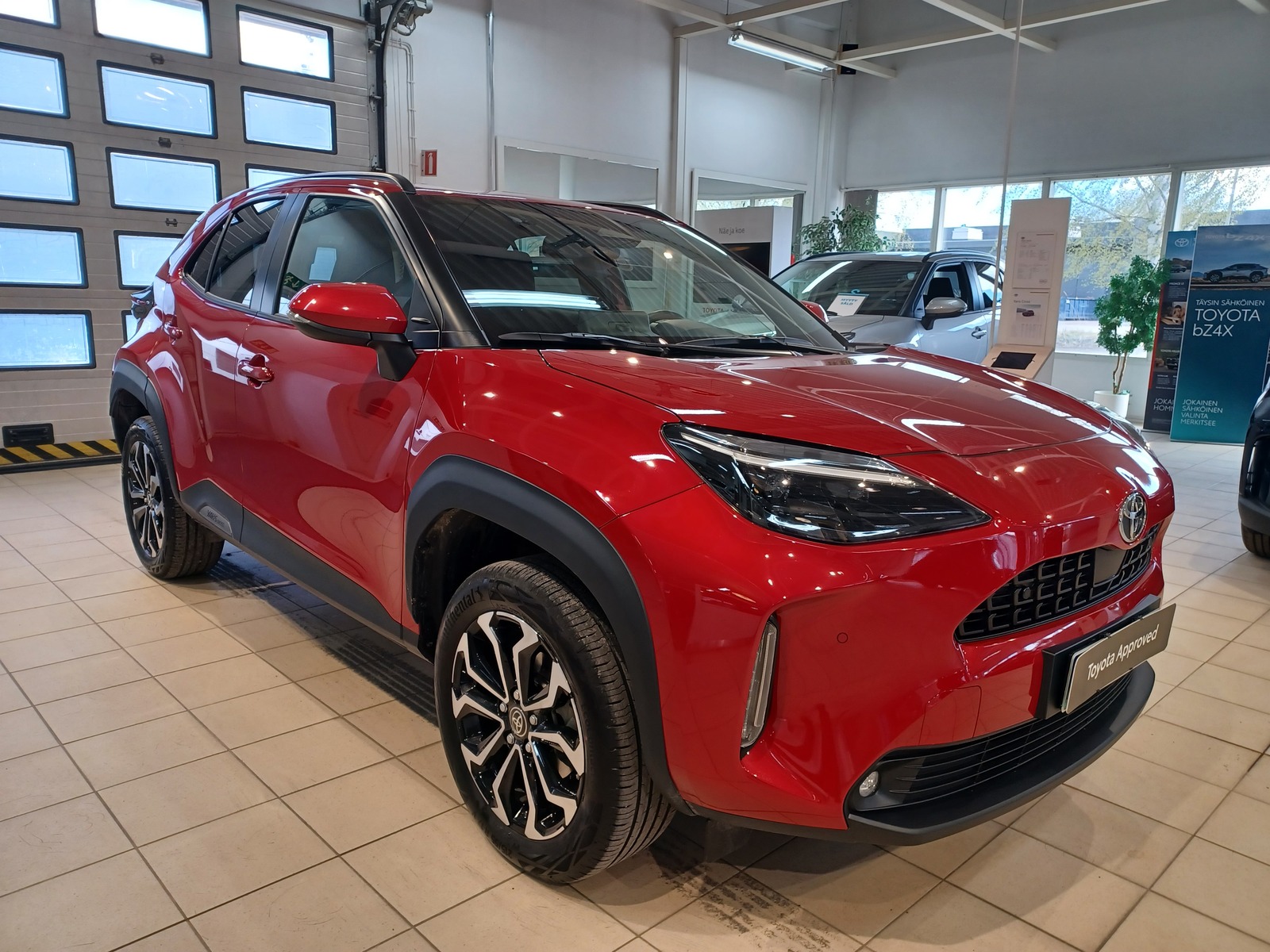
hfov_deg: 69.4
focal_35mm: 25
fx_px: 917
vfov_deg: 54.9
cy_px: 476
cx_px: 635
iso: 80
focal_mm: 4.6
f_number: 1.8
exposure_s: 1/50
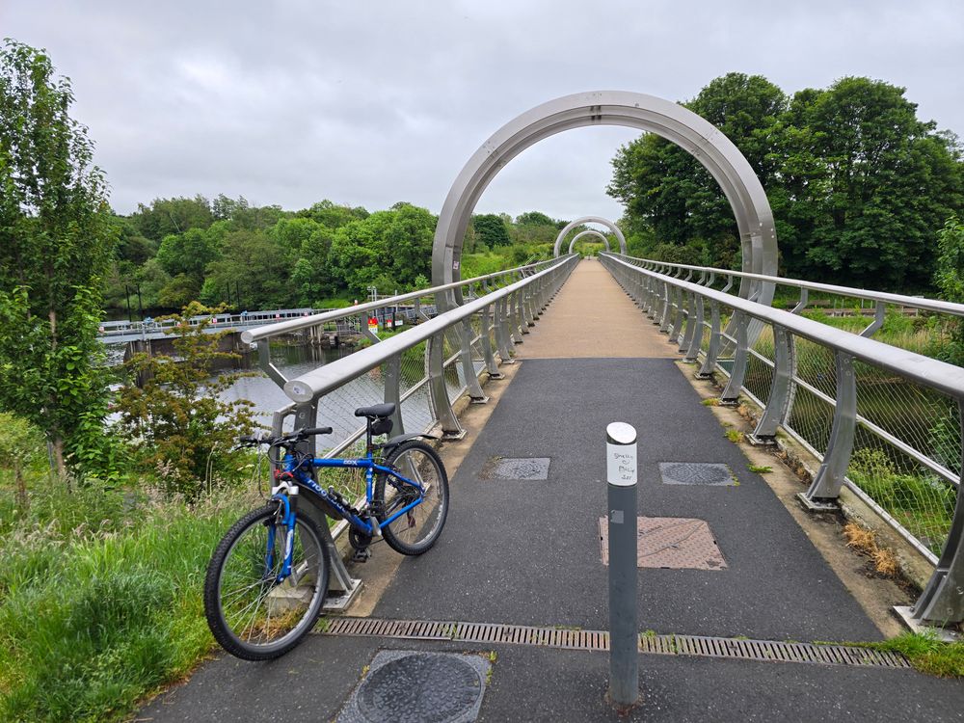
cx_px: 482
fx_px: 641
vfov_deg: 58.9
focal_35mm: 23
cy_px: 362
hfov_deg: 73.9
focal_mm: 6.3
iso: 16
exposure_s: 1/180
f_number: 1.7
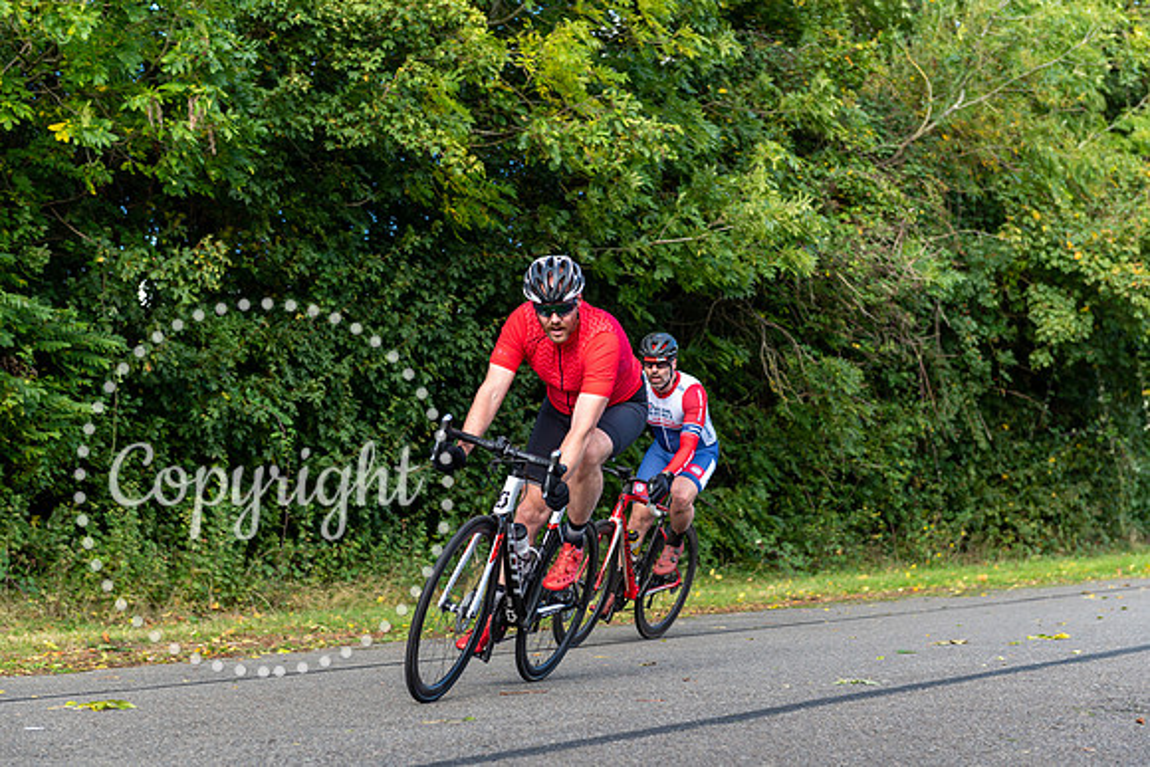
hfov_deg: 30.5
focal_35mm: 66
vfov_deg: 20.6
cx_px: 575
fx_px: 2109
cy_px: 384
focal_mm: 66
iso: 200
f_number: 3.5
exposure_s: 1/500
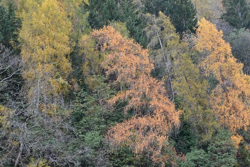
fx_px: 625
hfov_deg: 22.6
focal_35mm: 90
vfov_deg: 15.2
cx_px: 145
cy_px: 73
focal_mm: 63
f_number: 6
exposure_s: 1/125
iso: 800
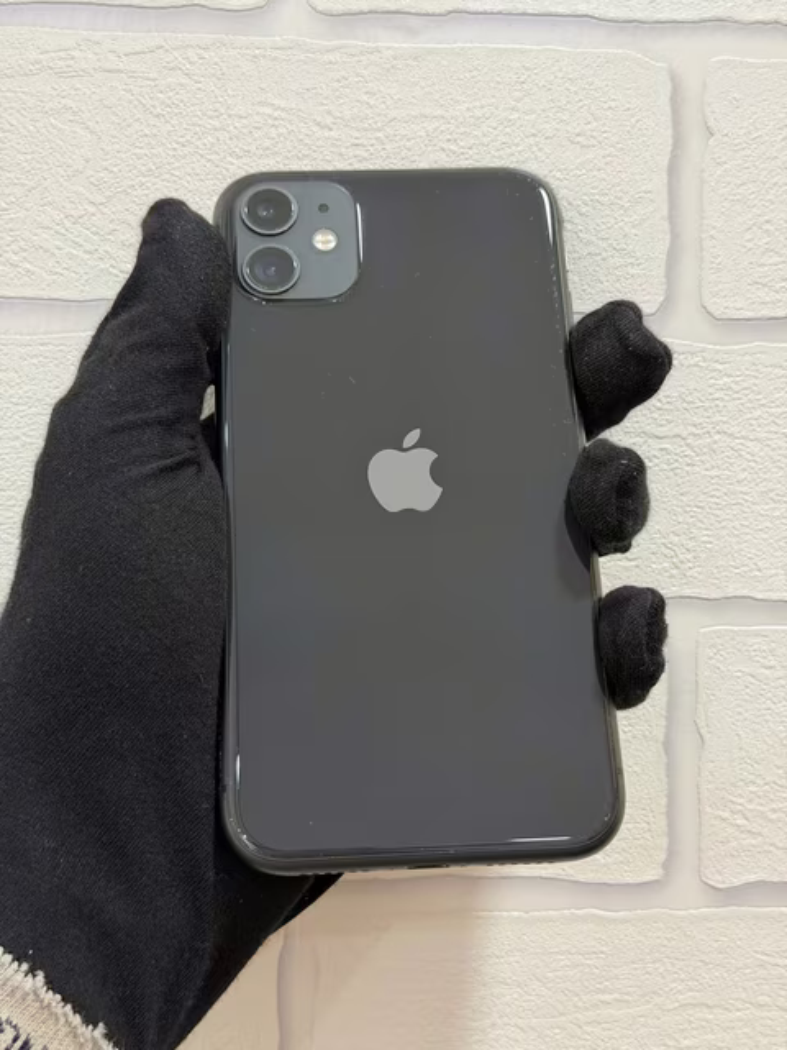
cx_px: 394
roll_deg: +0.1
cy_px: 525
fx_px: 1455
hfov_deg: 30.3
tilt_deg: -0.3
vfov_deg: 39.7
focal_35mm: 48
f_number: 1.78
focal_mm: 6.76
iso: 125
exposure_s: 1/50
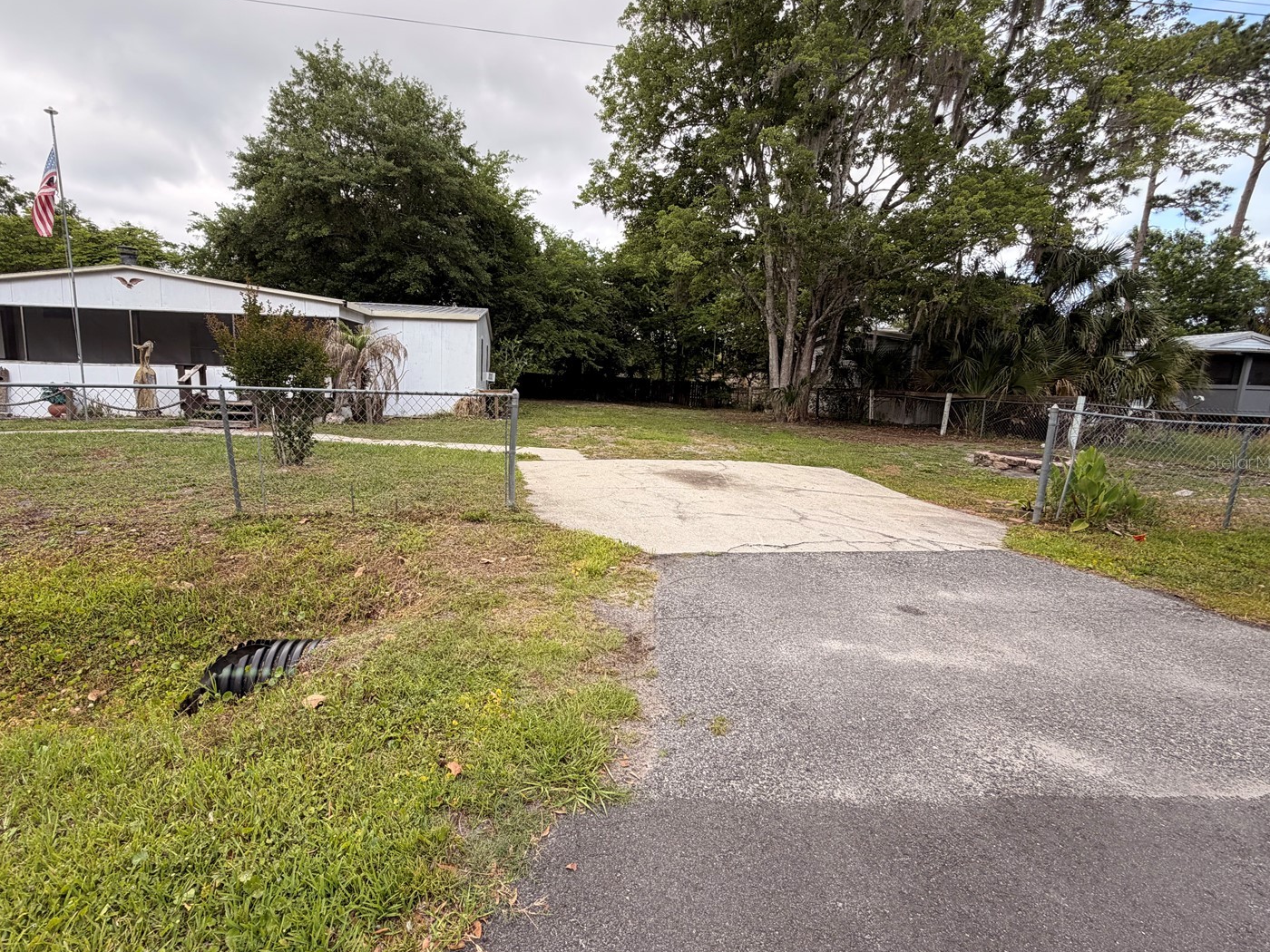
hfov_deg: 94.1
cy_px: 461
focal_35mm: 16
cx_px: 566
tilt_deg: -8.9
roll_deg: +0.8
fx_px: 587
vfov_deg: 78.1
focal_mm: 2.22
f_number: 2.2
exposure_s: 1/540
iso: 40
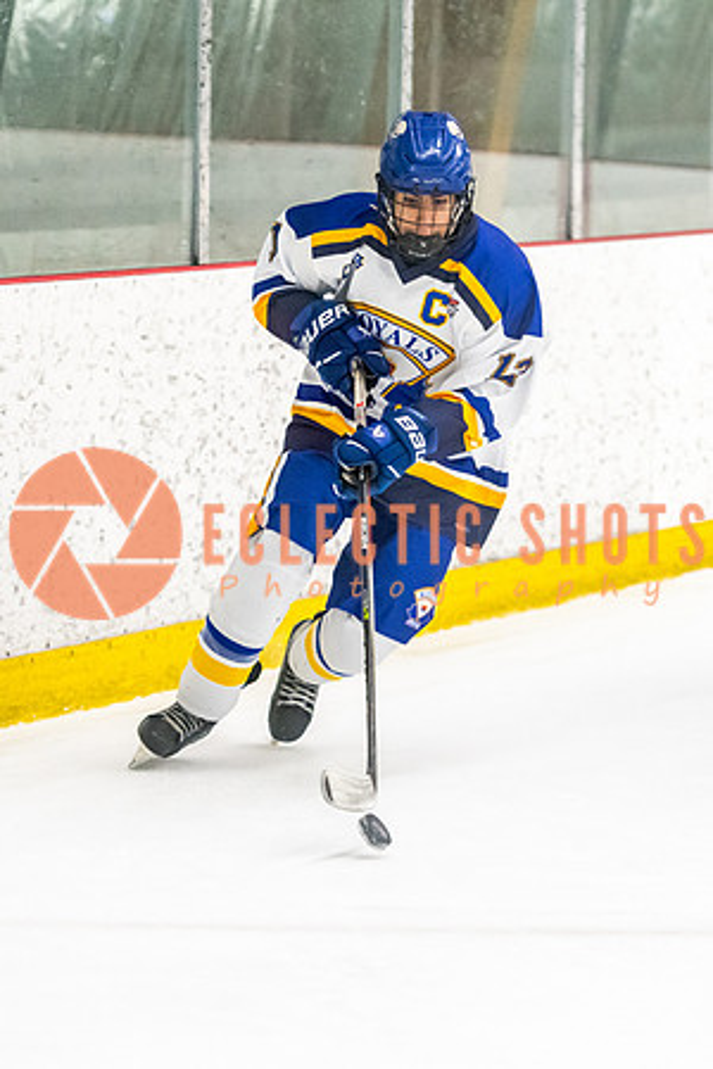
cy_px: 608
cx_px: 457
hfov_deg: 6.9
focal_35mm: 200
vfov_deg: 10.3
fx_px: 5943
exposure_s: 1/800
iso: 3200
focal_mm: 116
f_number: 2.8
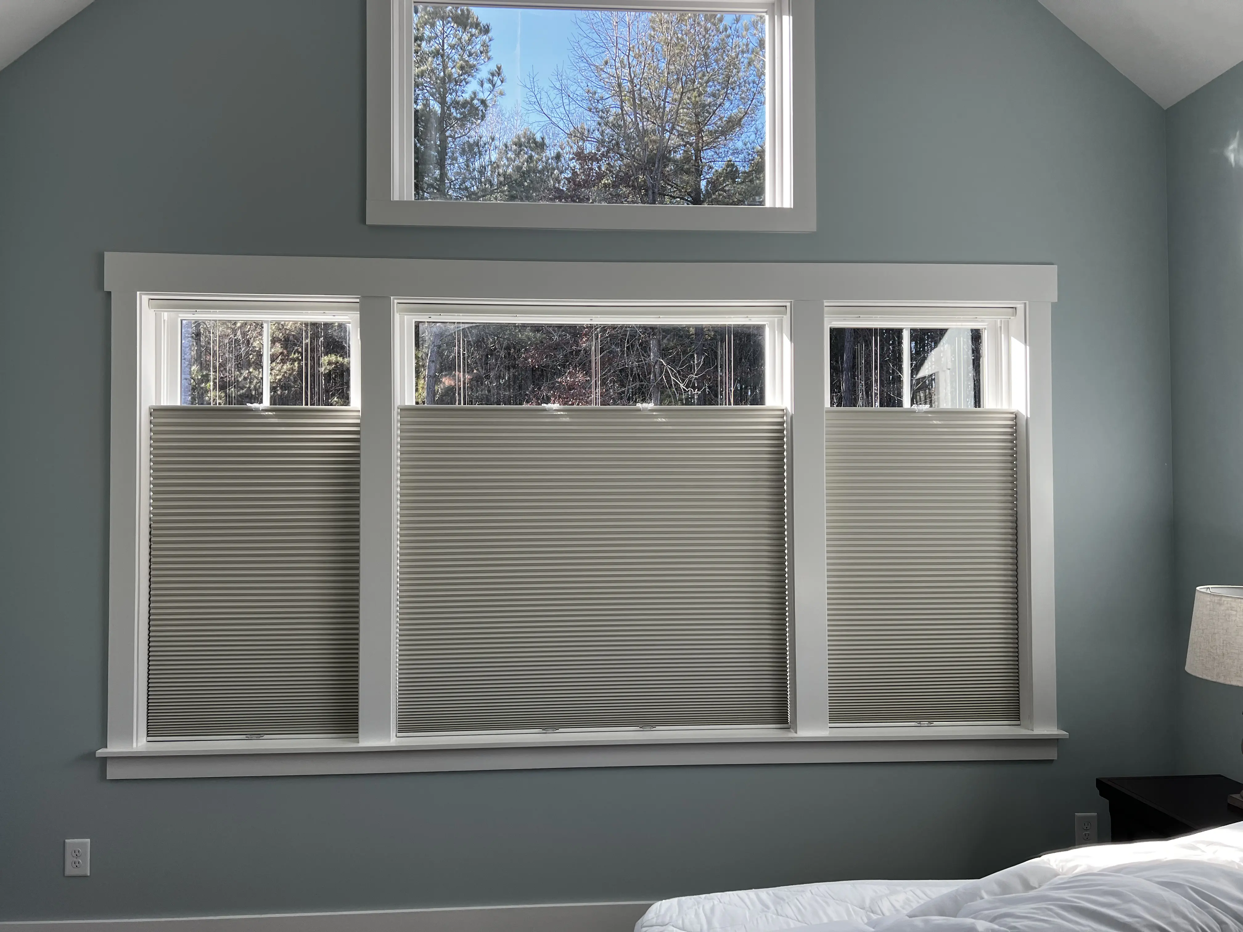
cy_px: 466
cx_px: 622
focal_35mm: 26
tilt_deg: +2.0
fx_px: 934
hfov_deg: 67.3
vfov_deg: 53.1
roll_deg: +0.4
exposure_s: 1/211
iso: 40
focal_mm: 5.7
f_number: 1.5
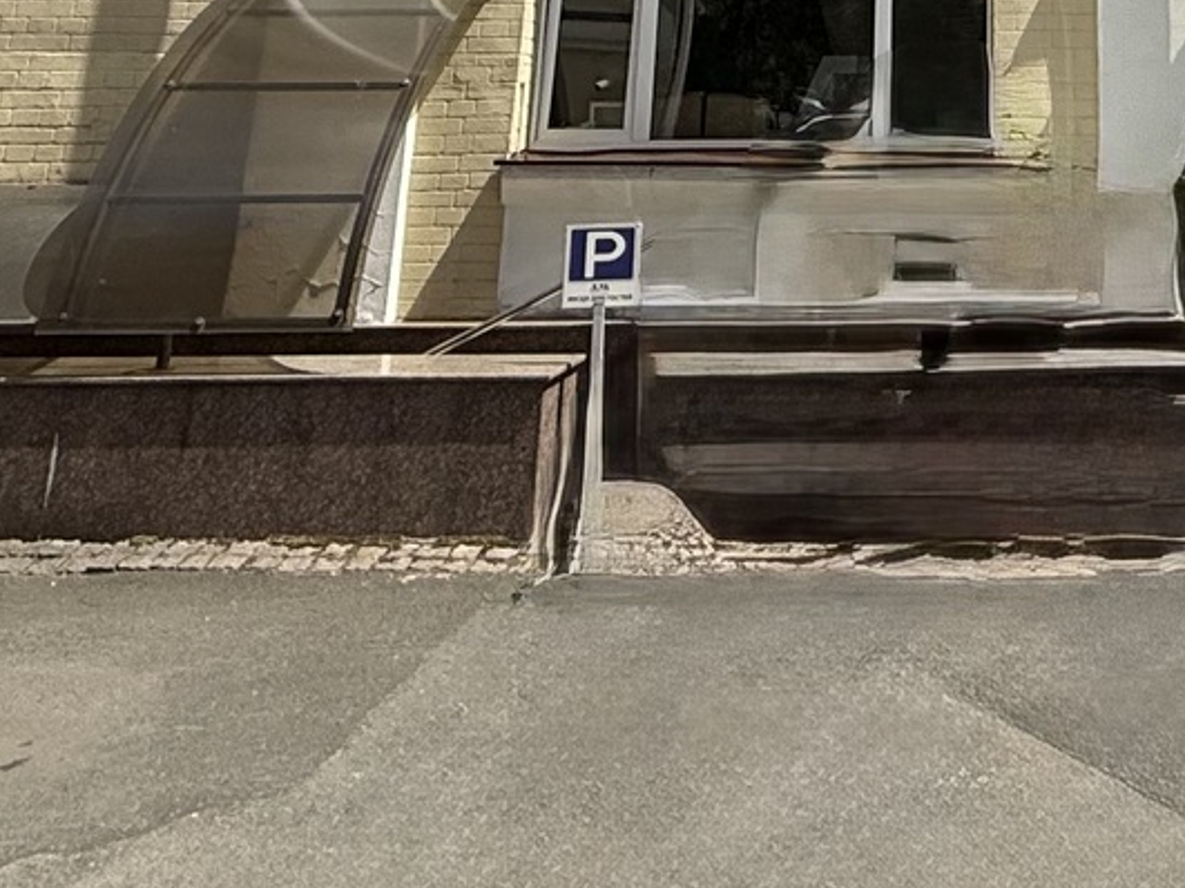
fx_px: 1848
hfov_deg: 33.8
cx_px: 1049
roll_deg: -0.1
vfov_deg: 20.8
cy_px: -605
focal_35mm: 54
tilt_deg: +21.2
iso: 64
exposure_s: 1/2506
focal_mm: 2.22
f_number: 2.2
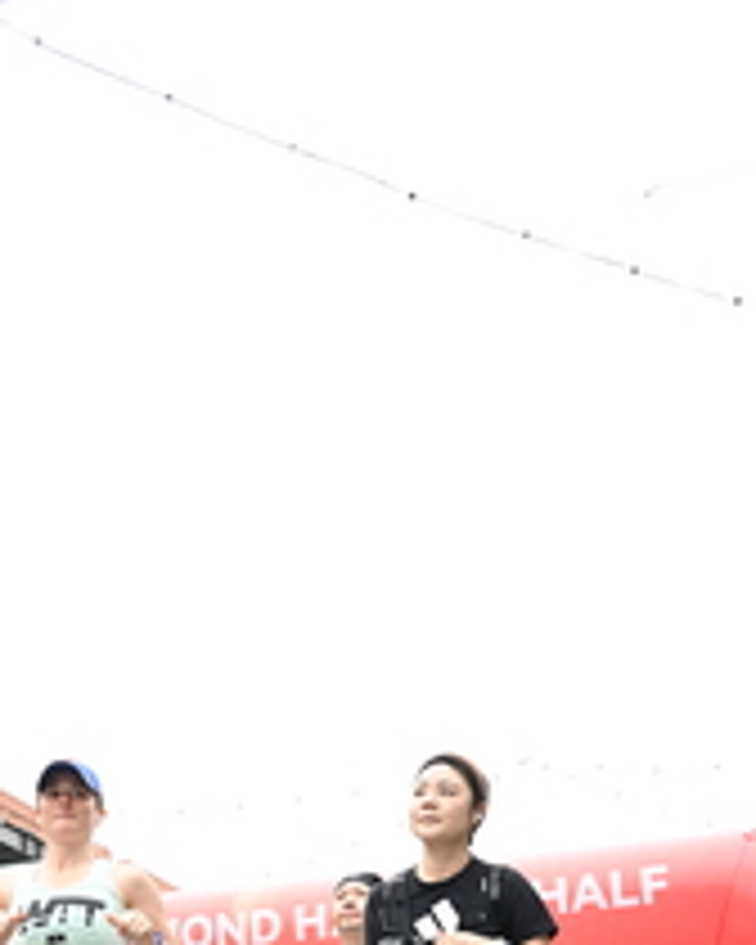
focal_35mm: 59
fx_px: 1650
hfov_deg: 25.6
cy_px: 990
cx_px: 214
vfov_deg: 29.4
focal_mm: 24
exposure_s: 1/640
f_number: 4
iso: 2000
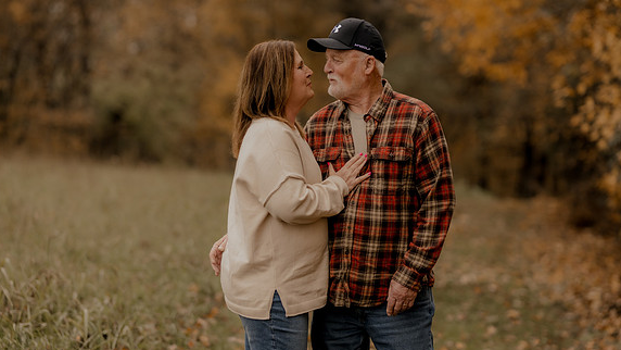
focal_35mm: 97
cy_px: 202
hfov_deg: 22.0
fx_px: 1598
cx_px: 309
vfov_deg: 12.5
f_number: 1.8
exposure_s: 1/2500
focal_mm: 85
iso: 250
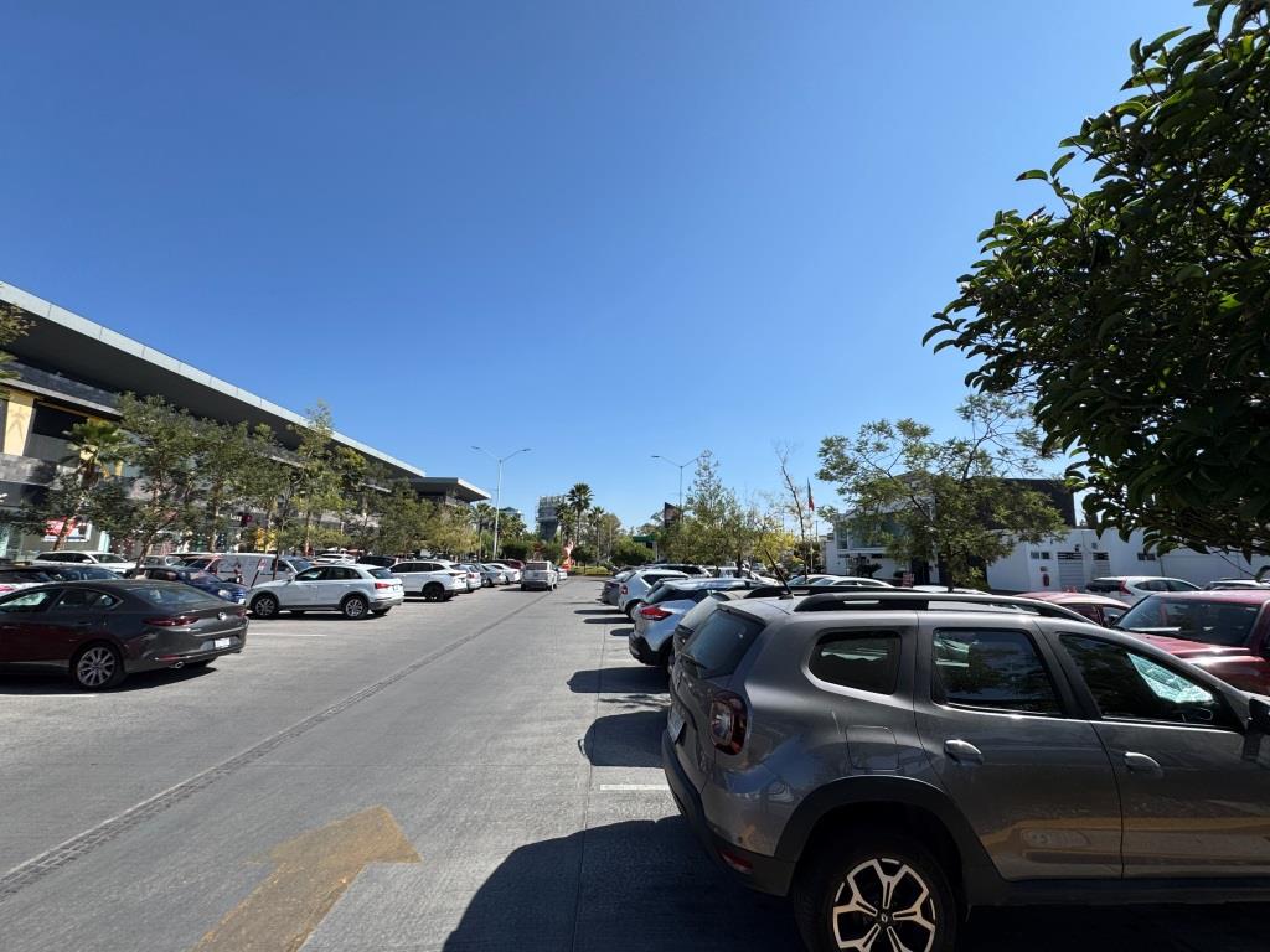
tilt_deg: +9.2
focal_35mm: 14
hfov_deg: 102.1
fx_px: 514
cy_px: 476
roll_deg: -0.9
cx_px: 635
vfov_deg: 85.7
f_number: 2.2
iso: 50
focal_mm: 2.22
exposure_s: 1/2584
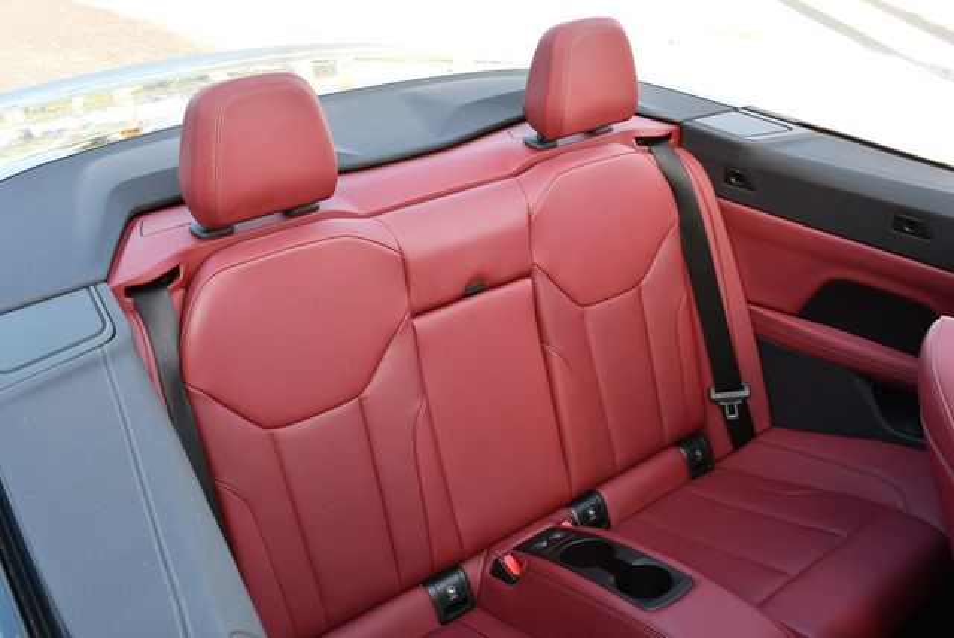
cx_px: 477
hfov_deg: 53.1
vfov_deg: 36.9
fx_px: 955
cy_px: 319
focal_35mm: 36
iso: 400
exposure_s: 1/250
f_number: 4.5
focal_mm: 18
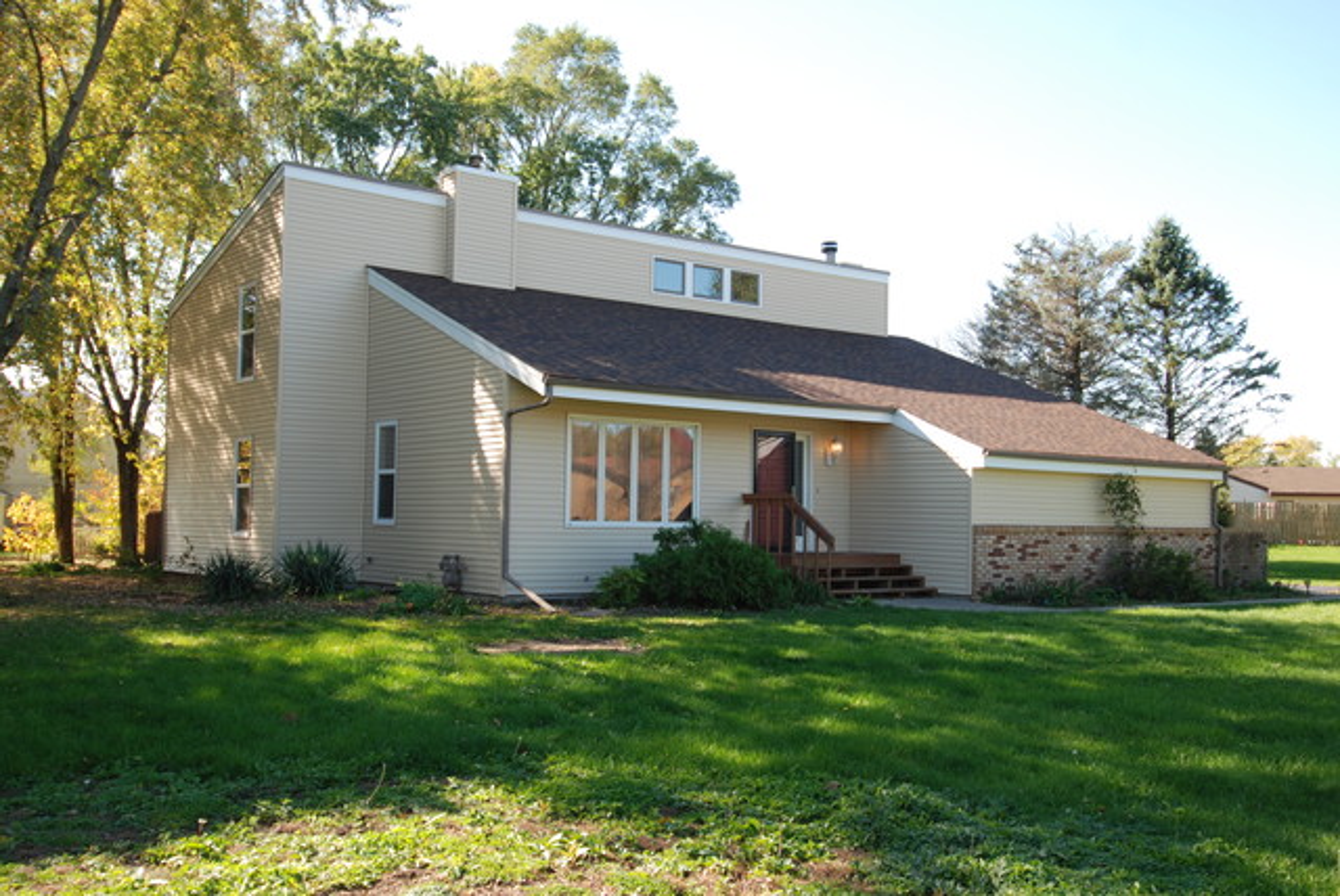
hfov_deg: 53.1
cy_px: 448
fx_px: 1341
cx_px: 670
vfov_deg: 36.9
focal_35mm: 36
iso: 100
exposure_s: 1/125
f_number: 5.6
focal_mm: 24
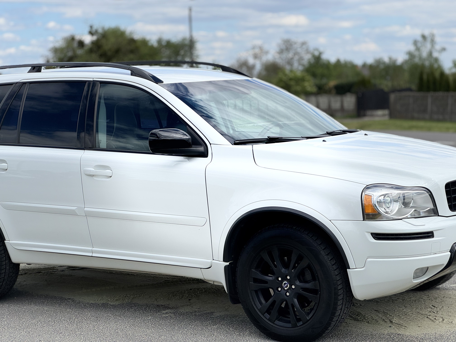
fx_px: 1014
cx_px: 228
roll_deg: +1.5
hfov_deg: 25.3
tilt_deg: -4.5
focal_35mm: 77
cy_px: 171
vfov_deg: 19.1
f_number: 2.8
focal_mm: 9
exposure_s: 1/1325
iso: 25
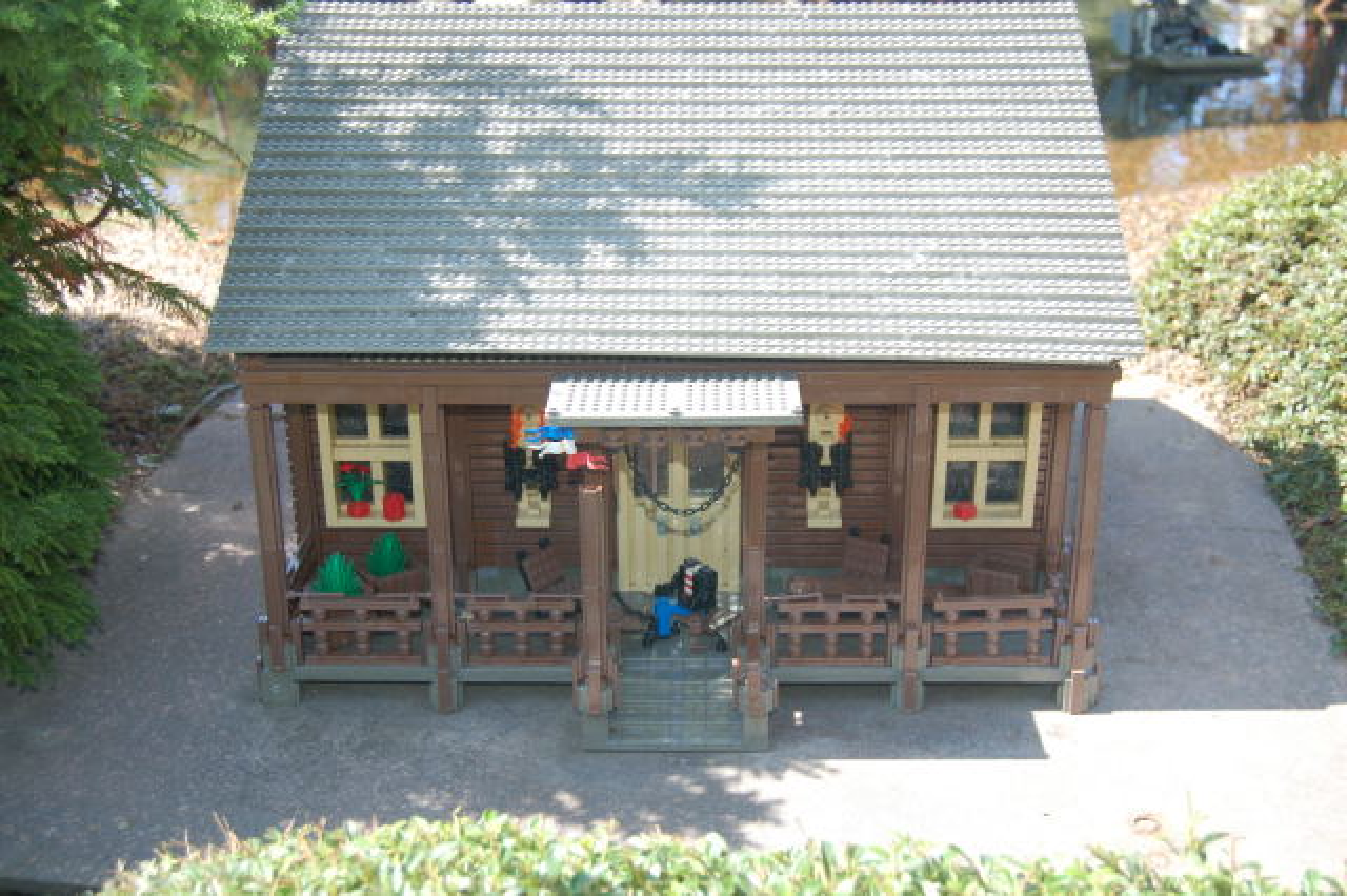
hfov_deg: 41.1
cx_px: 674
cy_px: 448
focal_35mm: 48
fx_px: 1795
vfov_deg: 28.0
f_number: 4.5
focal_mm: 32
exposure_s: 1/160
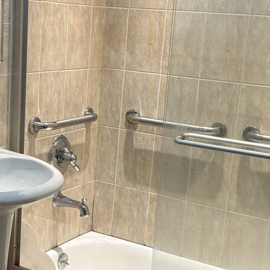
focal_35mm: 68
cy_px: 150
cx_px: 95
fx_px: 600
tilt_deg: -11.5
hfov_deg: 25.3
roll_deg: -3.8
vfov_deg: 25.3
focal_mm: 5.96
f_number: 1.6
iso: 100
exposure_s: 1/60
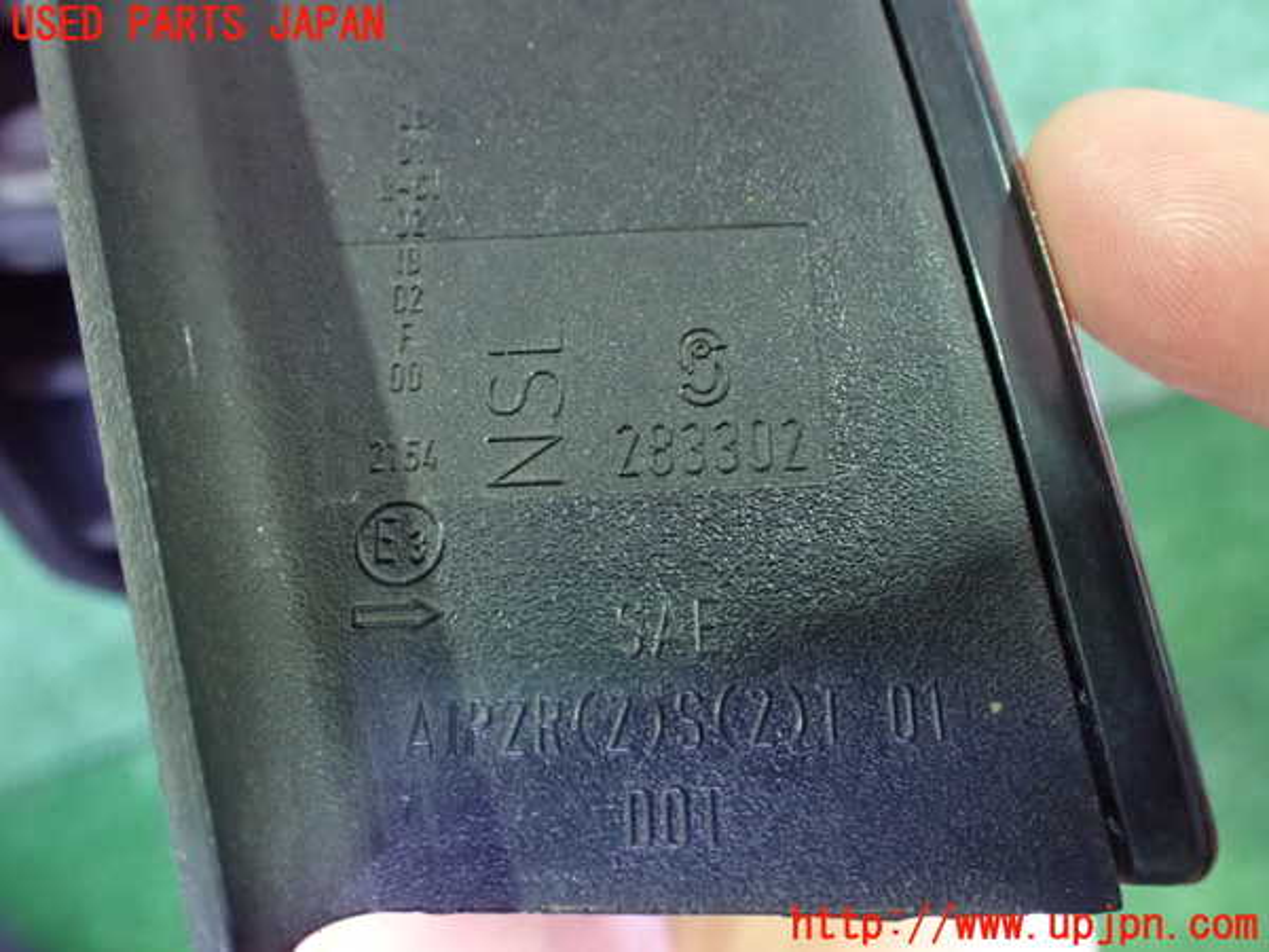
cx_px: 634
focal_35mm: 30
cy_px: 476
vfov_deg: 46.8
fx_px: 1100
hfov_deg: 60.0
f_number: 2.3
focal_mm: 5.4
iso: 1250
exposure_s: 1/30
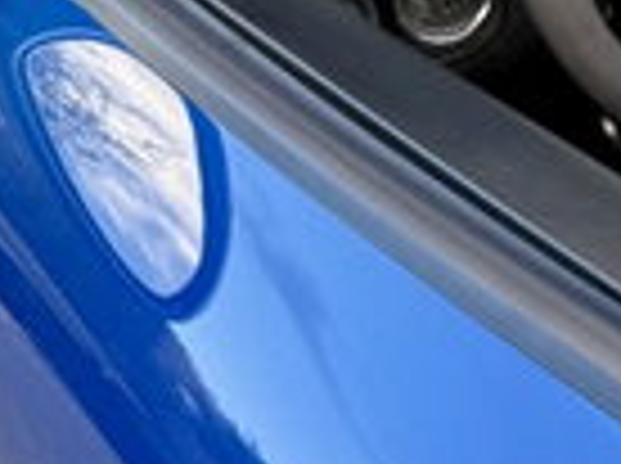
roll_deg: -0.4
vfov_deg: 10.5
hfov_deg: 11.8
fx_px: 2400
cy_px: -302
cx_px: 1526
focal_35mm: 134
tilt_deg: -15.0
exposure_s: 1/274
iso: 64
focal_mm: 6.76
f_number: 1.78
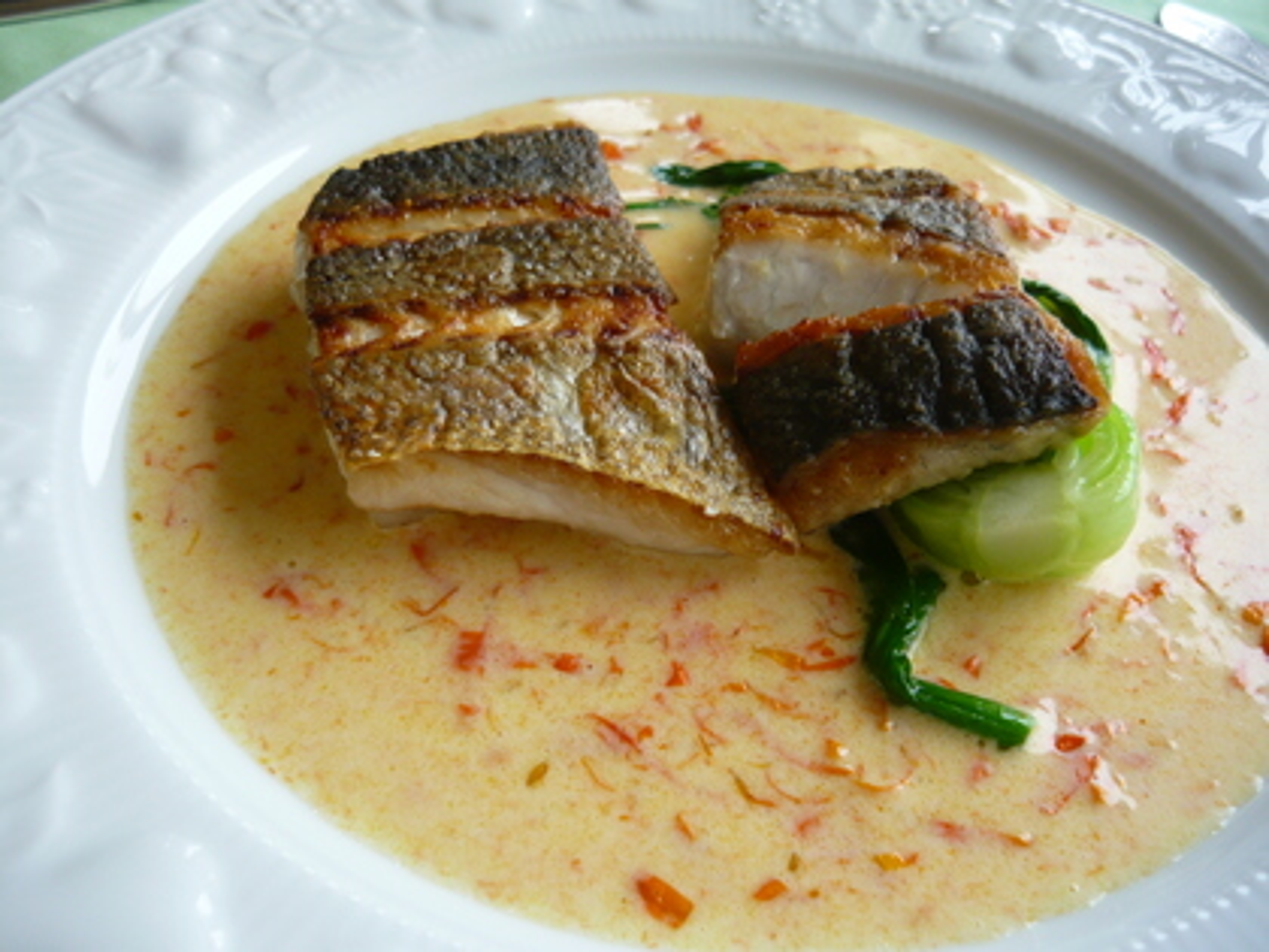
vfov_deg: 42.9
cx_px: 634
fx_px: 1210
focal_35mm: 33
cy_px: 476
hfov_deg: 55.4
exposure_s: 1/250
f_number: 2.8
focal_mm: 5.5
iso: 100
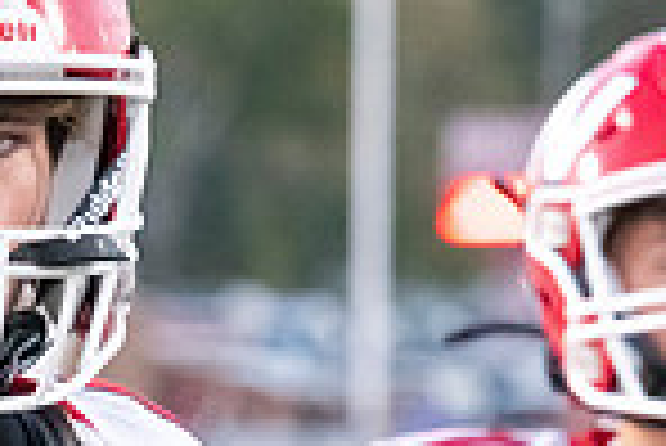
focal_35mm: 784
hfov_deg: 2.6
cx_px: 225
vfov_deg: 1.8
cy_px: 619
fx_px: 14518
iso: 10000
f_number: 7.1
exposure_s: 1/500
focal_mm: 200
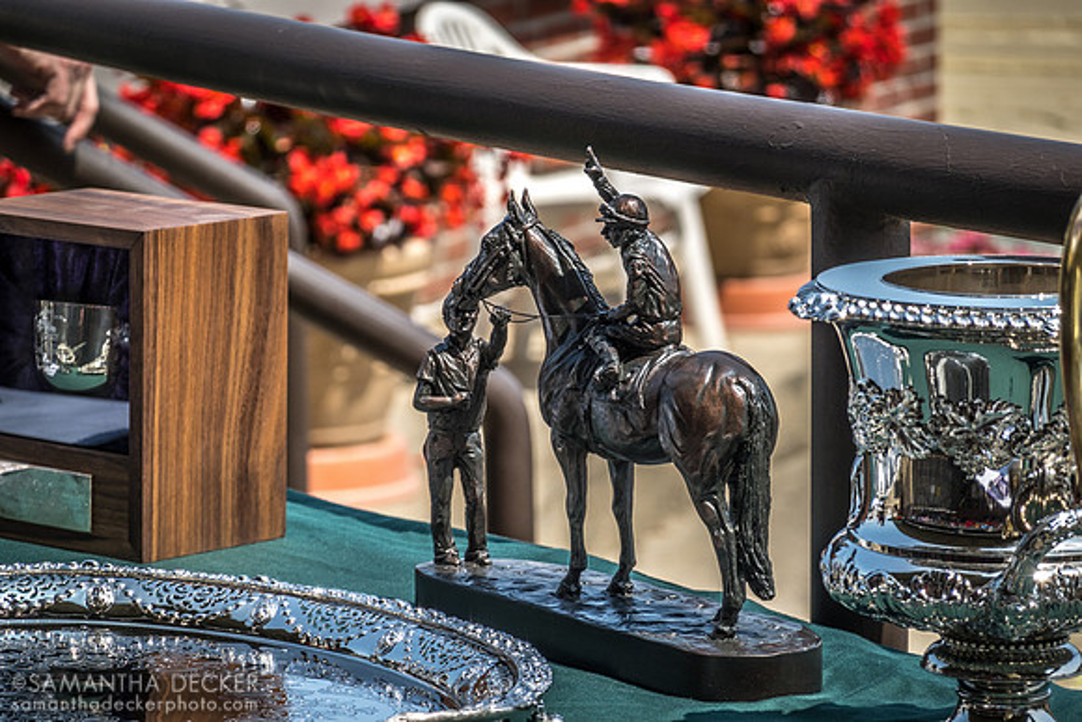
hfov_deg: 10.3
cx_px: 541
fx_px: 6012
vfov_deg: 6.9
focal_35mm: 200
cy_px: 361
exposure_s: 1/640
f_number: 4.5
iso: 100
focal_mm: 72
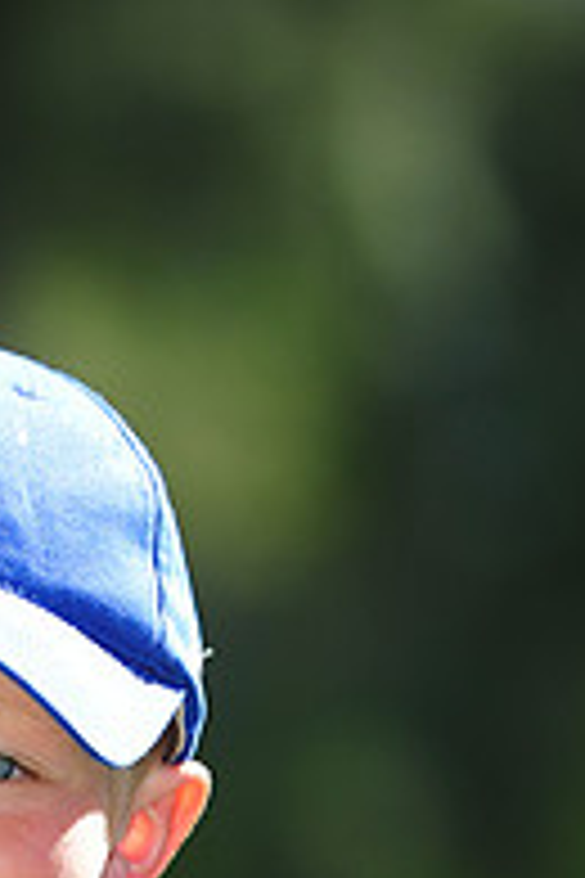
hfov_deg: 2.3
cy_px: 1157
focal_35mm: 595
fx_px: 14502
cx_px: -122
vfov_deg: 3.5
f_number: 4.5
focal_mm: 200
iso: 200
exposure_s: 1/400
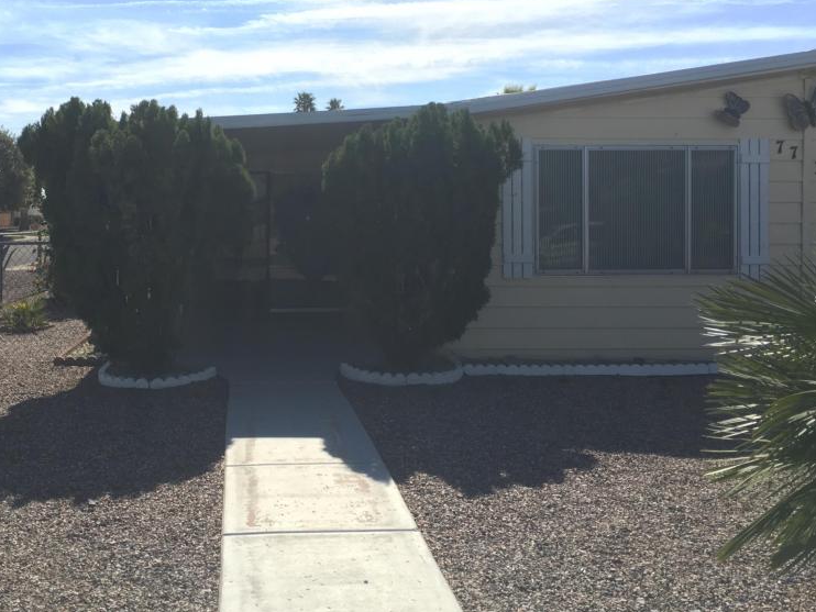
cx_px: 312
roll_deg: +0.2
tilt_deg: -0.8
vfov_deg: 35.8
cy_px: 238
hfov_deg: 46.4
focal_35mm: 40
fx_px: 943
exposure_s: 1/785
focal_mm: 4.15
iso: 25
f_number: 2.2
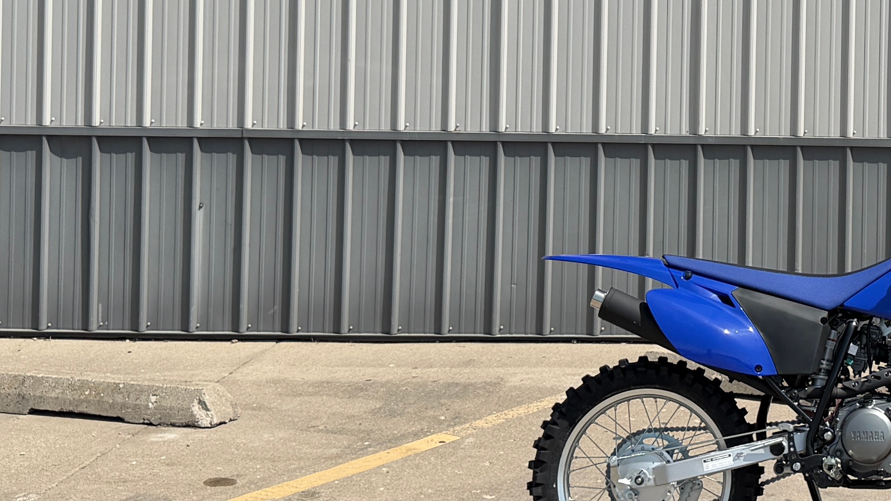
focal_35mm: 74
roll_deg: -0.6
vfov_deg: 16.0
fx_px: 1748
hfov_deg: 27.1
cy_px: 6
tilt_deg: -0.4
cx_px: 878
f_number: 1.78
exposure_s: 1/5319
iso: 80
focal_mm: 6.76
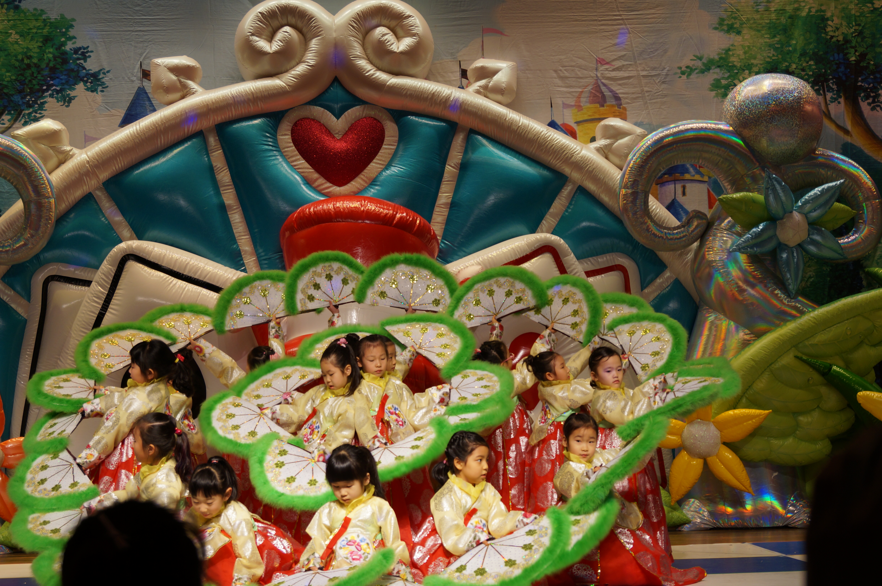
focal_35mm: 52
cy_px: 293
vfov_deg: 25.7
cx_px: 441
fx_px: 1285
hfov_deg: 37.9
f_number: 5
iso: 160
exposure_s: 1/60
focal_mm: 35
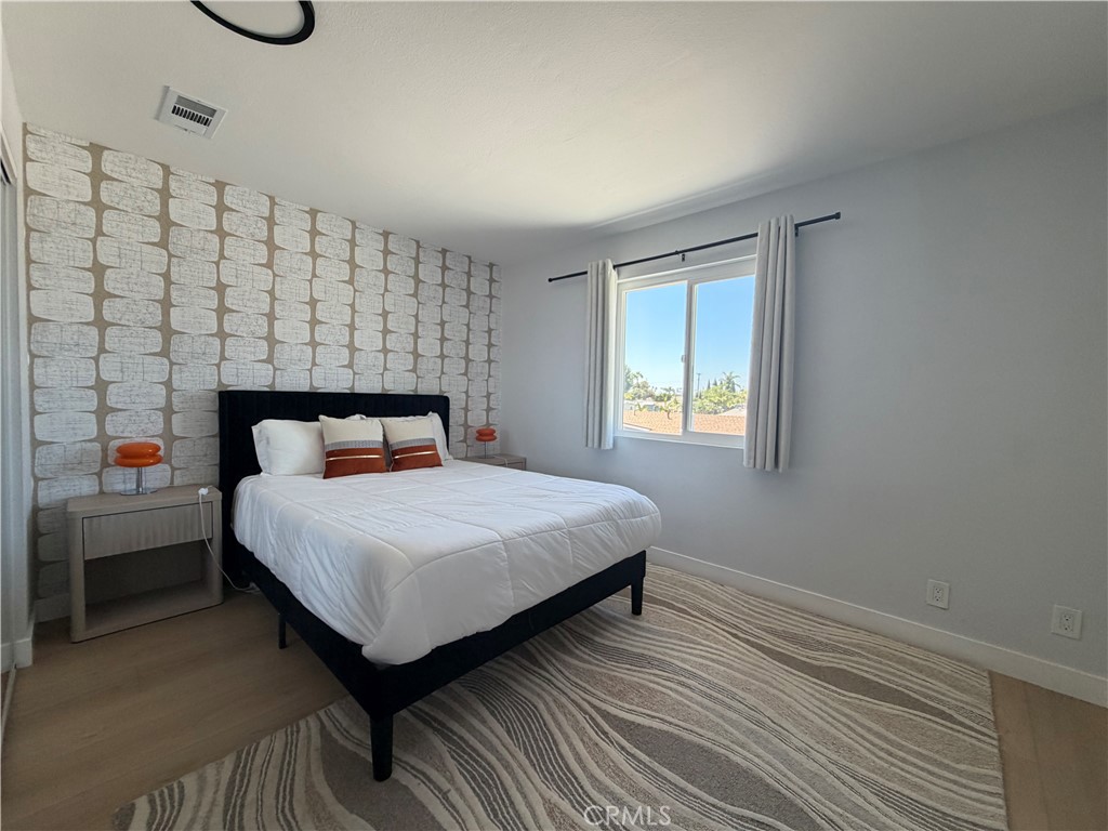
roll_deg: -1.2
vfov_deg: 85.7
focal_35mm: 14
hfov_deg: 102.1
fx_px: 448
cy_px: 416
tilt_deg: -3.7
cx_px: 554
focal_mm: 2.22
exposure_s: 1/121
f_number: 2.2
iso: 125
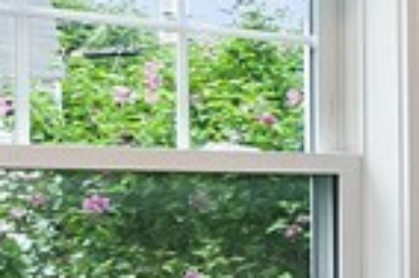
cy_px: 174
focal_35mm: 108
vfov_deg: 12.6
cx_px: 1254
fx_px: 1254
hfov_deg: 11.3
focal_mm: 10
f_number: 5.6
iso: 400
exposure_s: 1/100
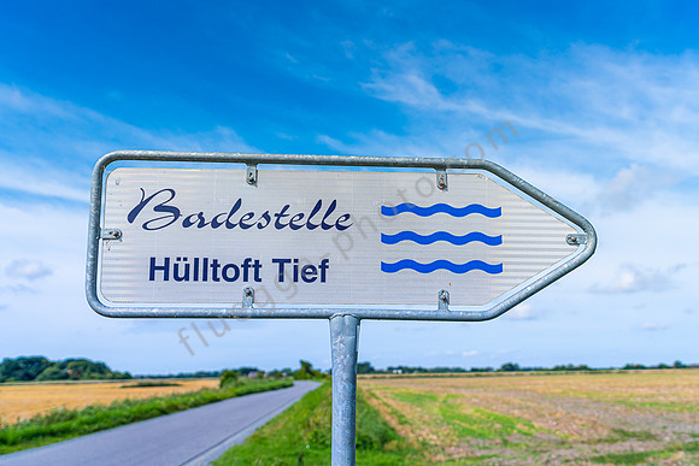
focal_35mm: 34
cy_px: 233
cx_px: 350
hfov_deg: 55.8
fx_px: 660
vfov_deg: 38.9
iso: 100
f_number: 3.2
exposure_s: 1/4000
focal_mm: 34
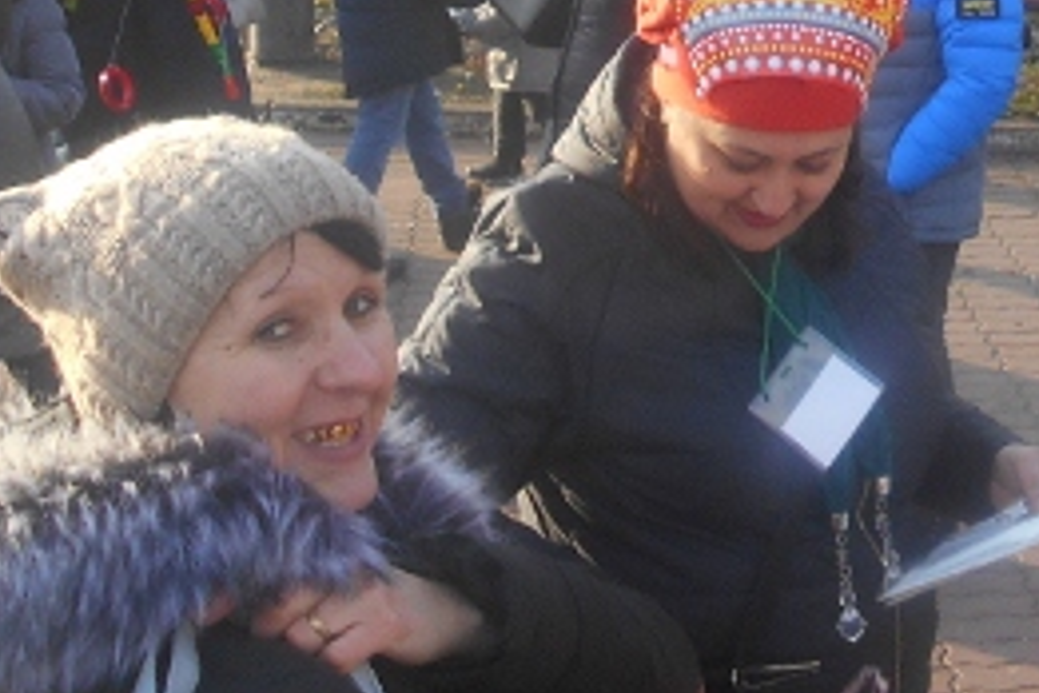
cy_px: -4
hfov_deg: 23.3
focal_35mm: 83
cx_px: 1071
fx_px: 2395
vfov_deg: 16.1
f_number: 3.2
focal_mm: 4.6
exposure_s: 1/200
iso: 80
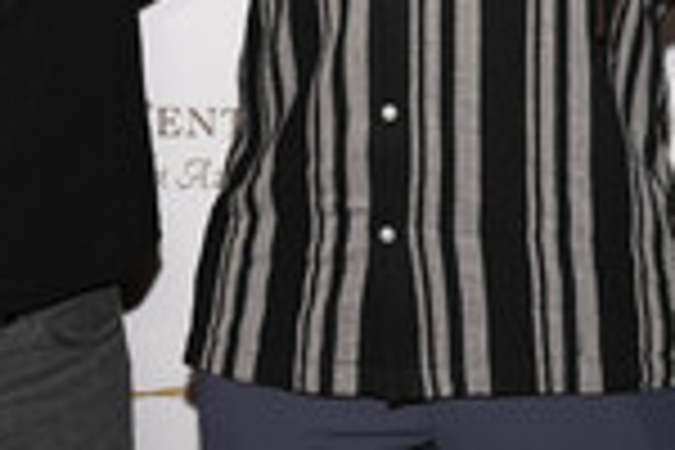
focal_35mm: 138
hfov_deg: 14.8
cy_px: -198
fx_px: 2587
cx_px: 232
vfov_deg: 9.7
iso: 800
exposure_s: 1/200
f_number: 6.3
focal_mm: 46
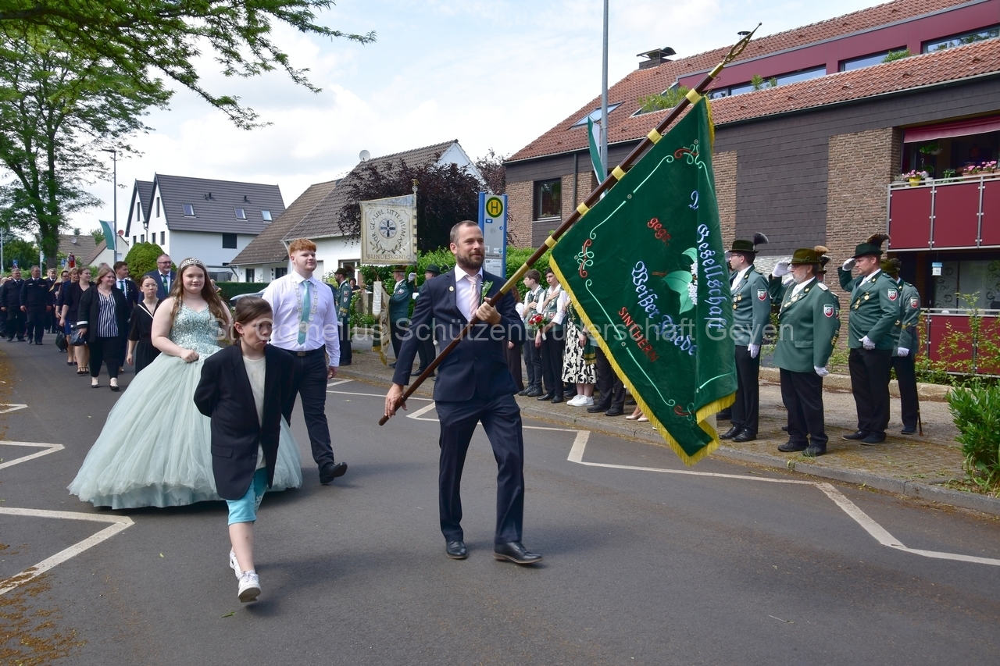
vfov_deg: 40.0
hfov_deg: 57.2
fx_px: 916
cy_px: 333
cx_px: 500
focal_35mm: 33
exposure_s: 1/200
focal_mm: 22
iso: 160
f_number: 7.1
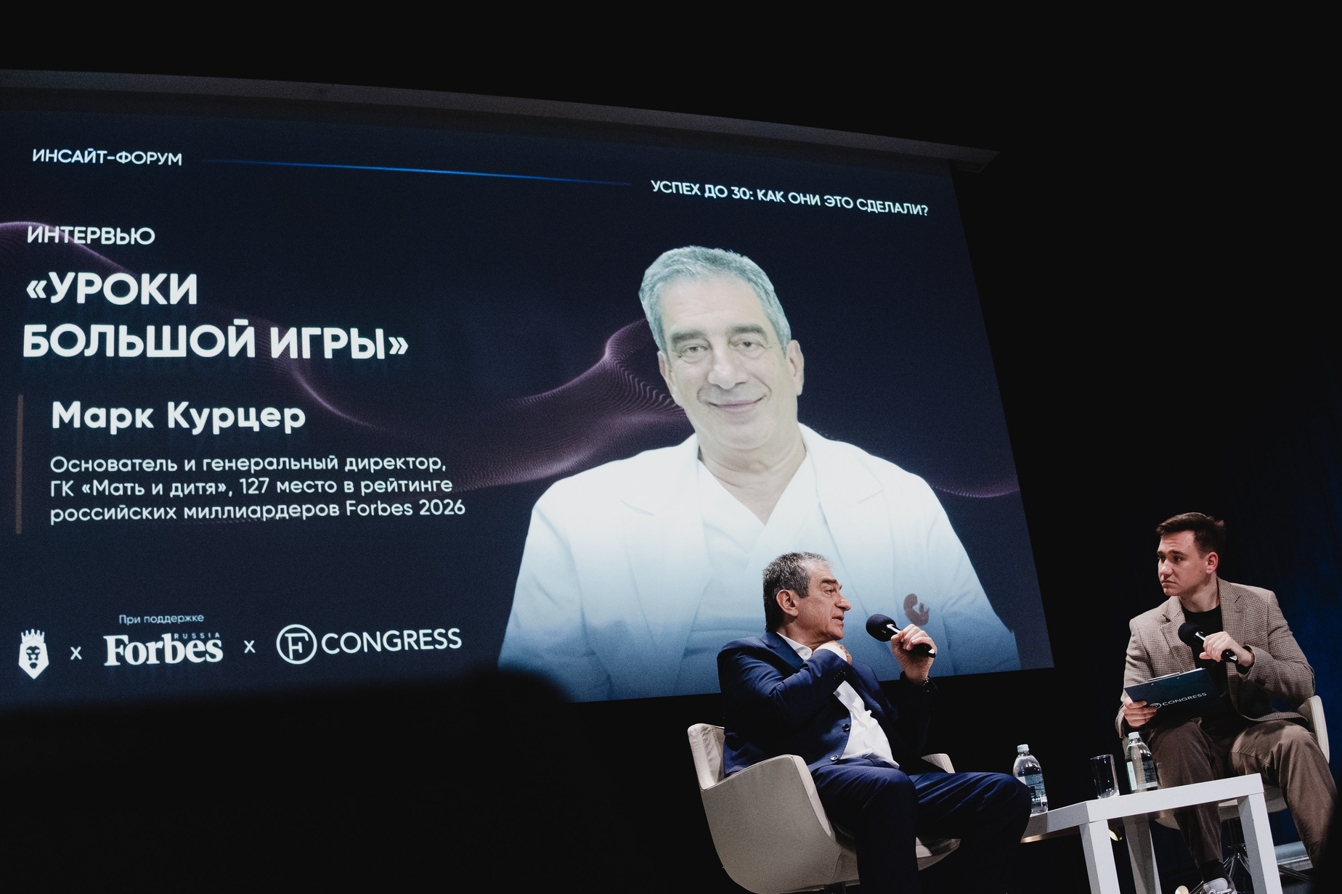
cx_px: 783
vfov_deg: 34.9
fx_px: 1416
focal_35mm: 38
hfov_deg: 50.5
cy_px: 536
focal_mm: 18
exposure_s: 1/160
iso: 2000
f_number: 3.5
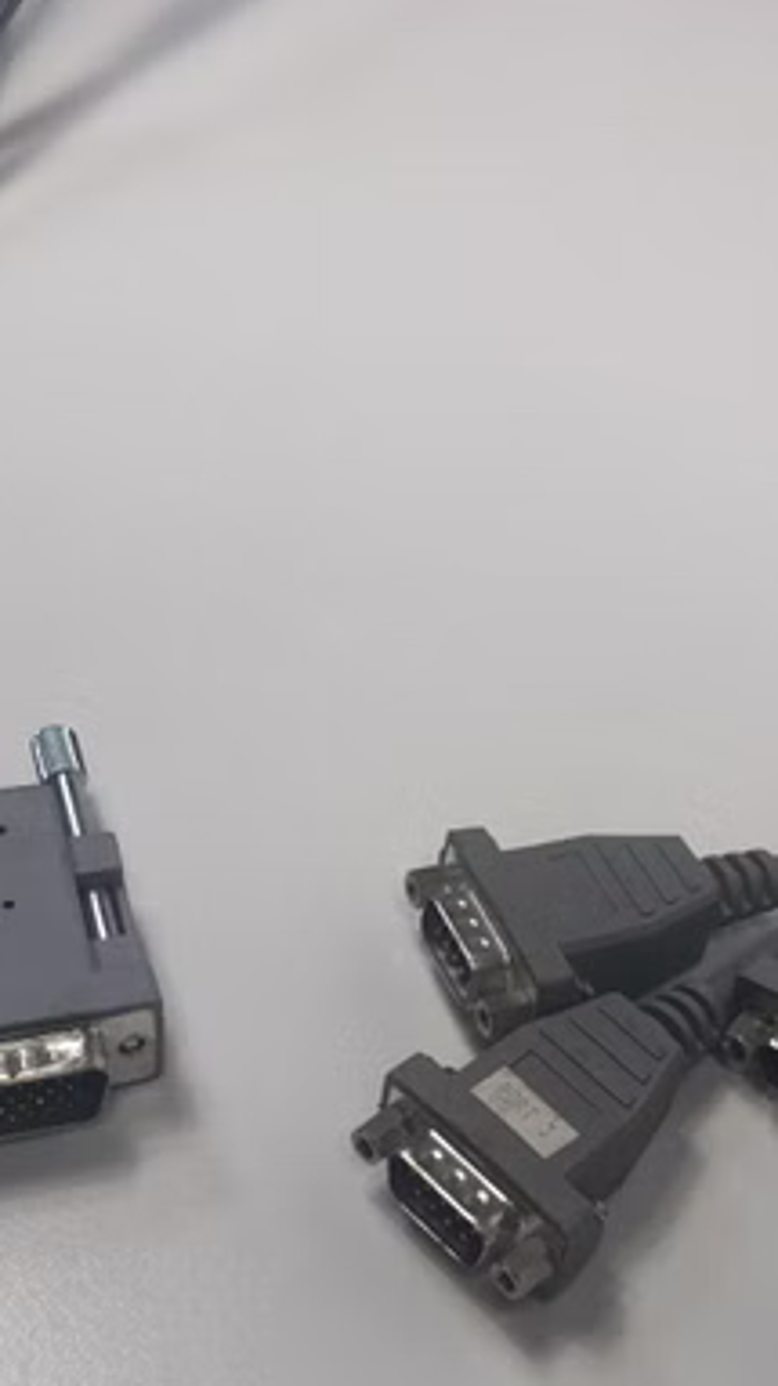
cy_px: 843
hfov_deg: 23.4
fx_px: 1873
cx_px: 507
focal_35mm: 51
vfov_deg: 40.4
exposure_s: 1/100
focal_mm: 4
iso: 25
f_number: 1.8
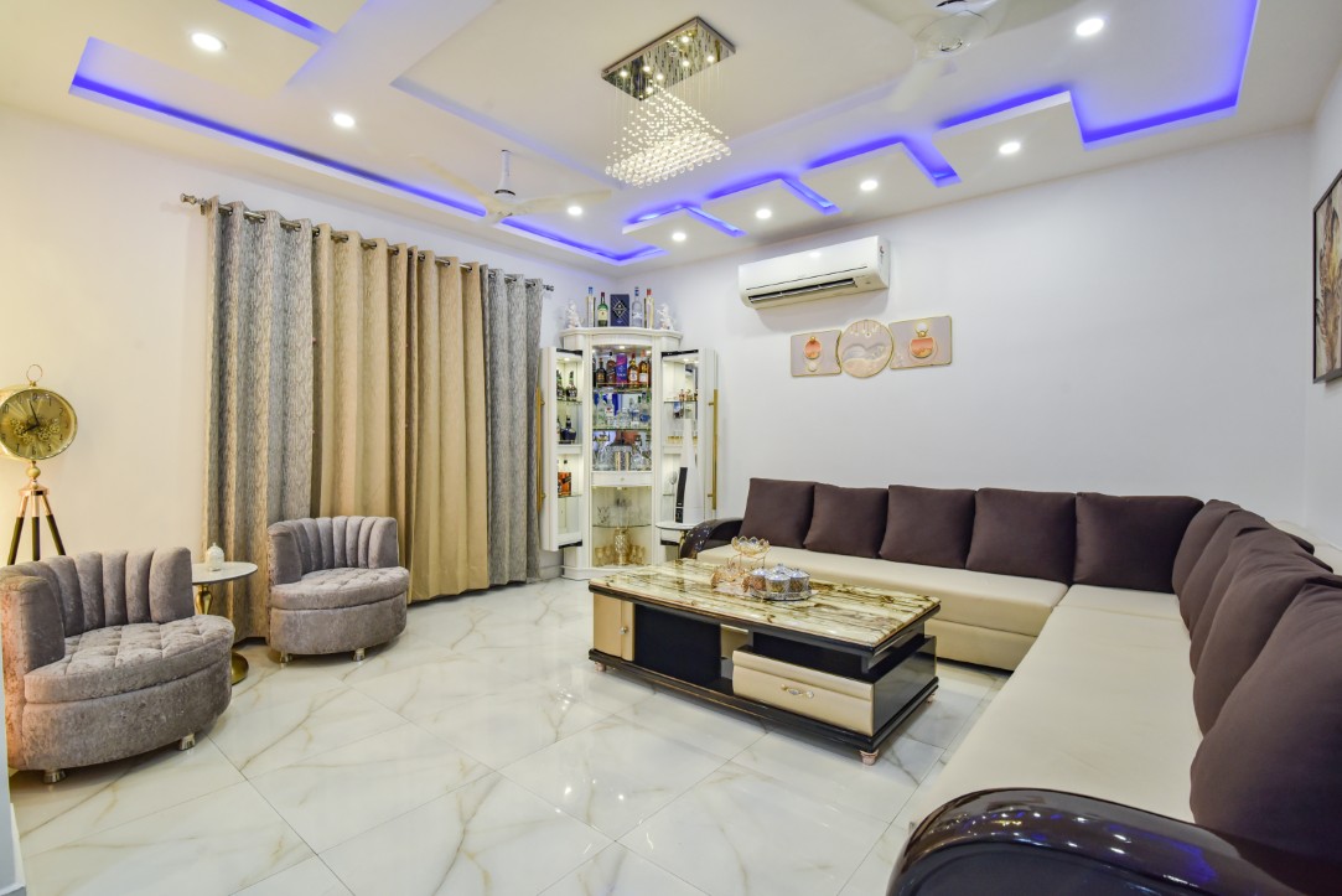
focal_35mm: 16
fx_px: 597
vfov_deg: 73.8
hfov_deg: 96.7
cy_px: 448
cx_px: 671
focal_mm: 16
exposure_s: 1/30
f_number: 8
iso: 1000
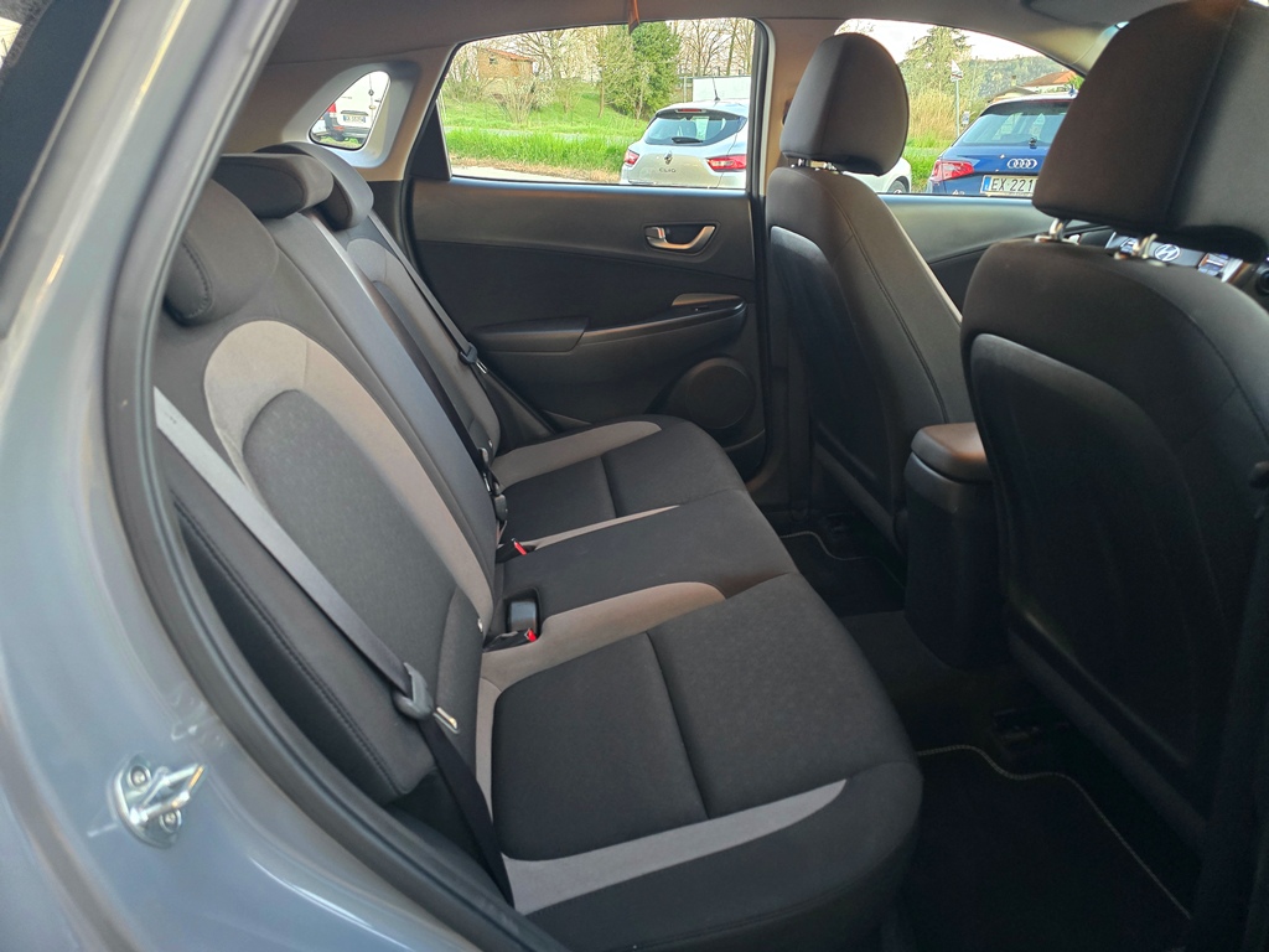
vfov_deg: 58.9
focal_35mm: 23
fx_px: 843
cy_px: 476
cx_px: 634
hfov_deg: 73.9
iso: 1250
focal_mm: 6.3
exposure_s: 1/40
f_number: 1.7
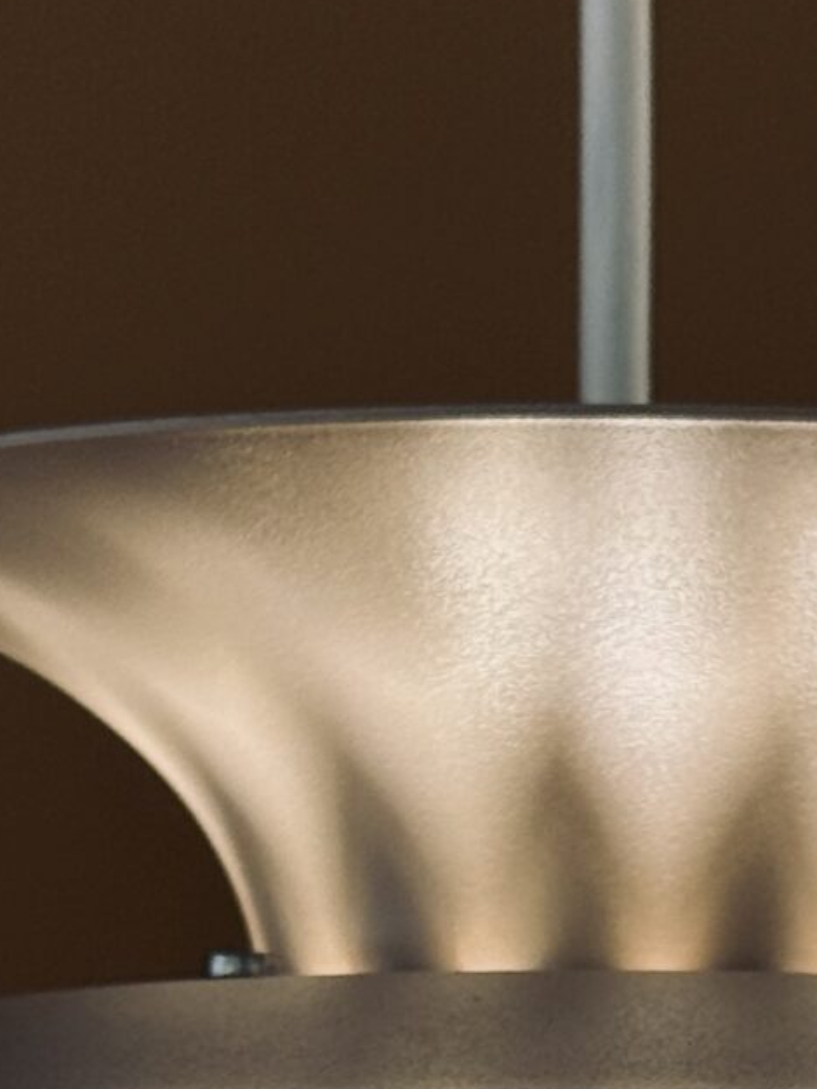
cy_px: 1059
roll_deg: -0.8
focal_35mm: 196
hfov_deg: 7.6
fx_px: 6170
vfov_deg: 10.0
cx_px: 614
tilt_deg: +2.9
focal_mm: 6.76
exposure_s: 1/100
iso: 50
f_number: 1.78
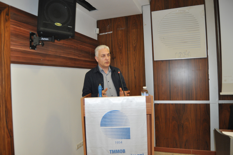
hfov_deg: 67.4
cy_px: 78
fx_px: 175
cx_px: 116
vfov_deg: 47.8
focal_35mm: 27
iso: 800
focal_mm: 18
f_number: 3.5
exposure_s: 1/60
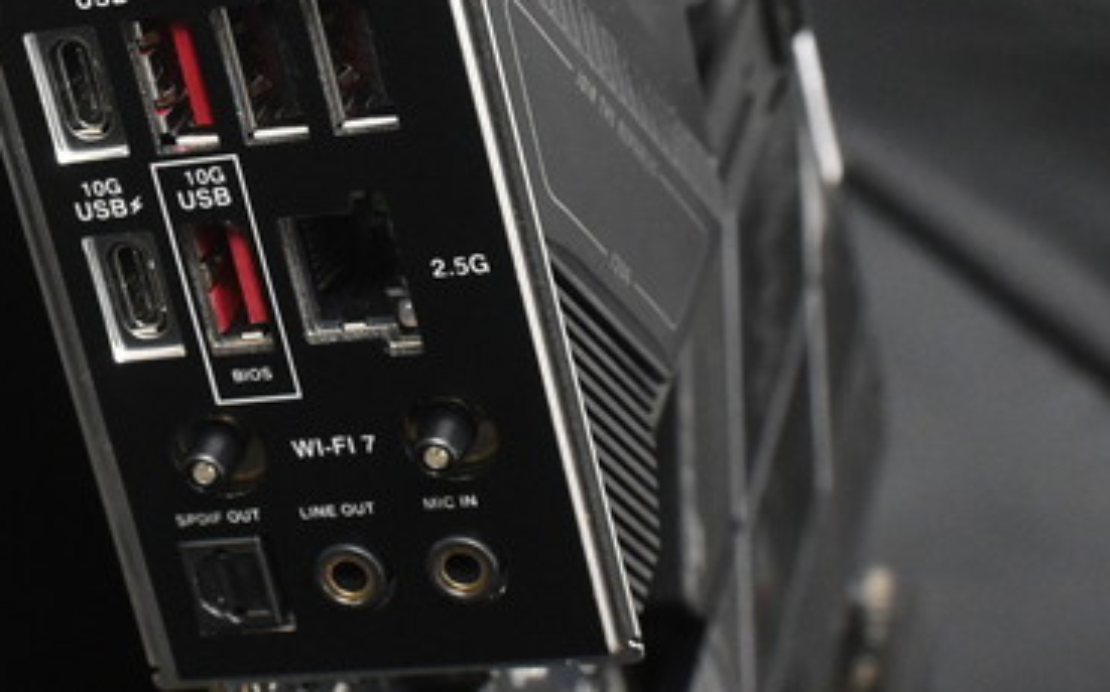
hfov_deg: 18.6
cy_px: -98
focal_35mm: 111
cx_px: 200
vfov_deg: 11.6
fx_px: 3356
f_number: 6.3
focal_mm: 26
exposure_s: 1/50
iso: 3200
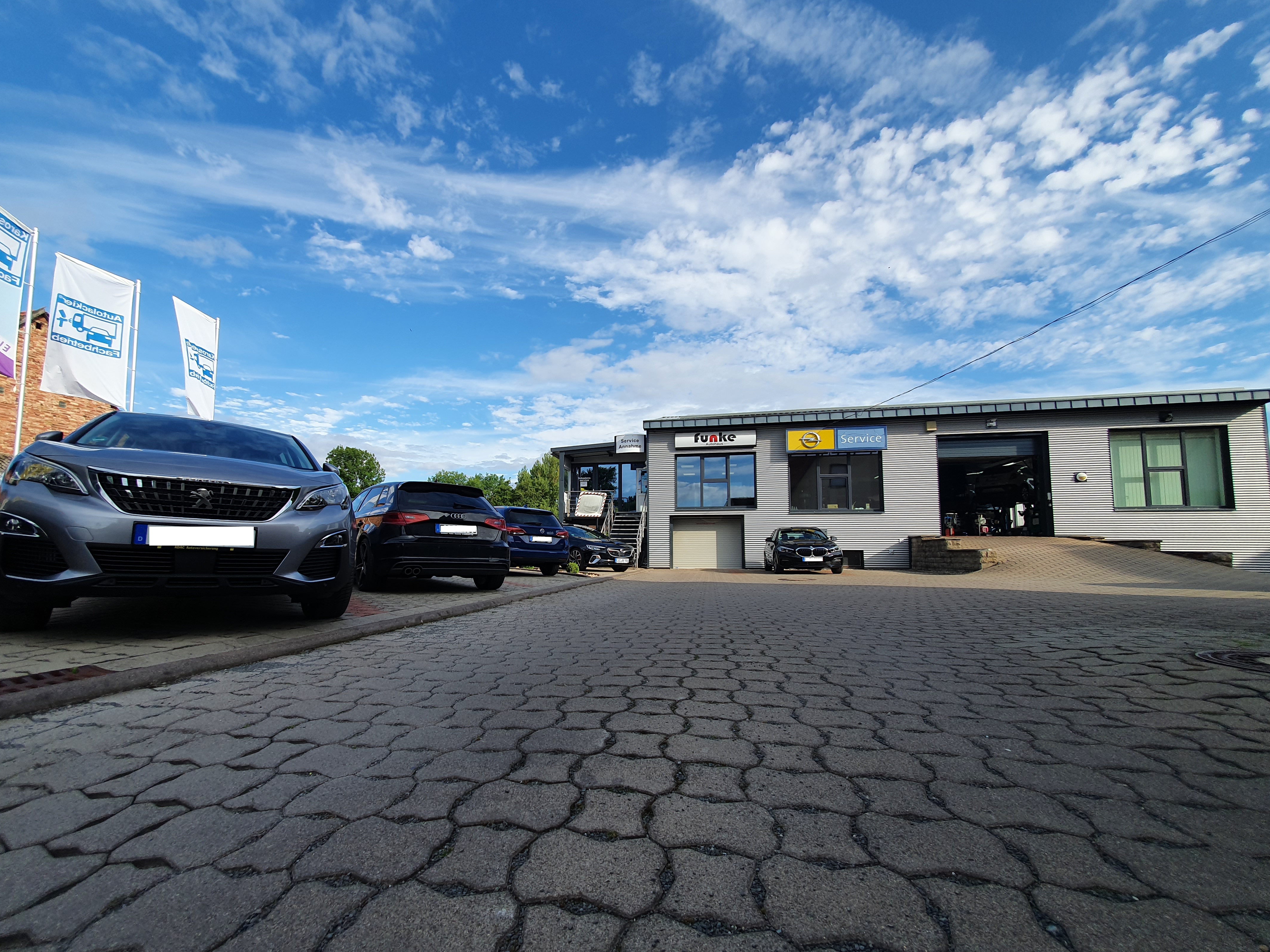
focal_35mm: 14
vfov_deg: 85.6
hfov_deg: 101.9
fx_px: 514
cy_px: 492
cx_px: 590
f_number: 2.2
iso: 50
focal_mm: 1.8
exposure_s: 1/692
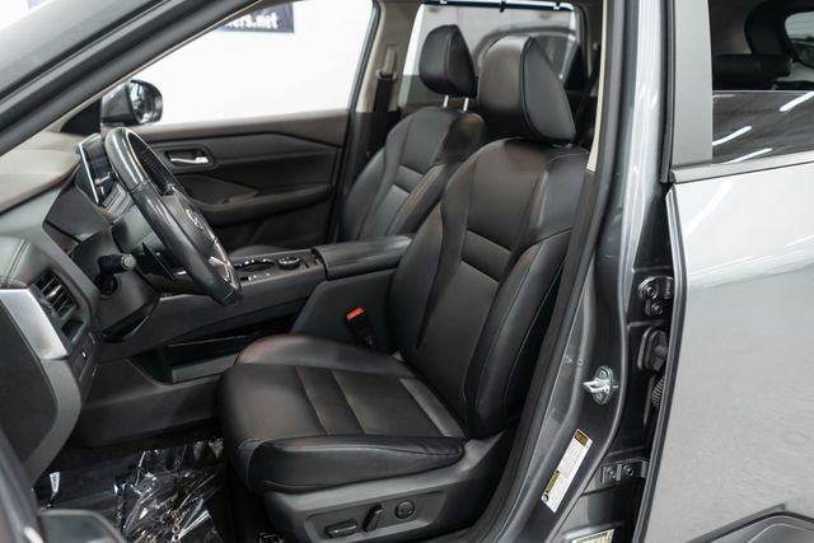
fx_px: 633
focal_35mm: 28
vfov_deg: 46.4
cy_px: 272
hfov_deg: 65.5
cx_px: 407
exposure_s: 1/40
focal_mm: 28
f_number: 3.2
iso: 640
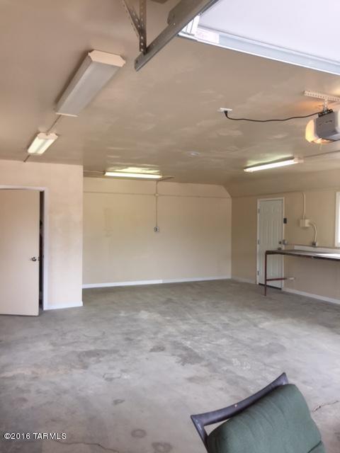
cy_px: 226
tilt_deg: -1.4
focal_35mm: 29
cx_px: 170
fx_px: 380
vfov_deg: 61.7
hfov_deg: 48.2
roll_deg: -0.1
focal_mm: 4.15
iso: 40
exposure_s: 1/60
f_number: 2.2
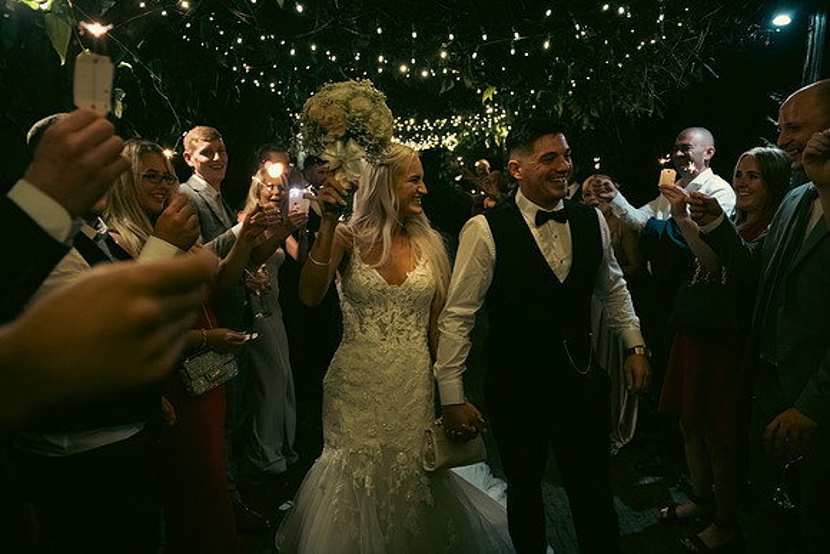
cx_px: 415
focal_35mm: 24
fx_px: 553
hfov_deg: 73.7
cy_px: 277
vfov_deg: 53.2
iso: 2500
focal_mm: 24
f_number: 3.5
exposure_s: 1/160
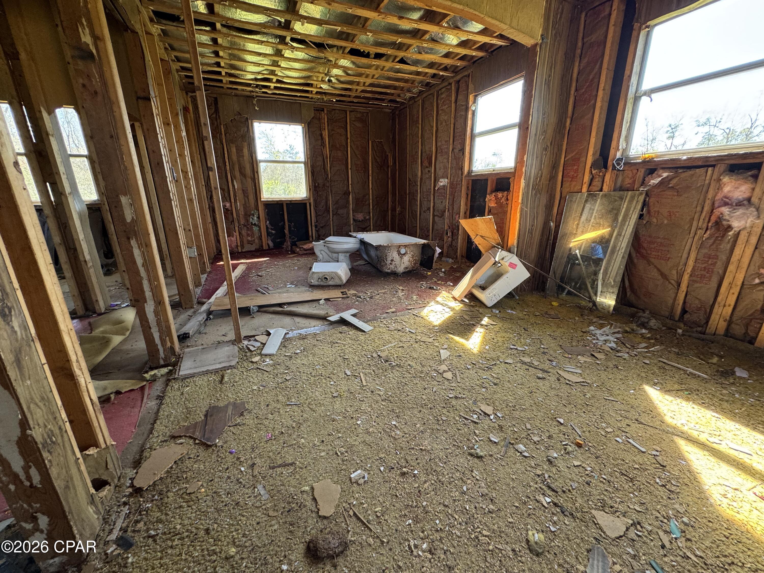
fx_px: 309
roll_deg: +0.9
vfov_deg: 85.7
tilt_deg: -17.9
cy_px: 286
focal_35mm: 14
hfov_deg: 102.1
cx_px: 382
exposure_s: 1/99
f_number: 2.2
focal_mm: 2.22
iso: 160
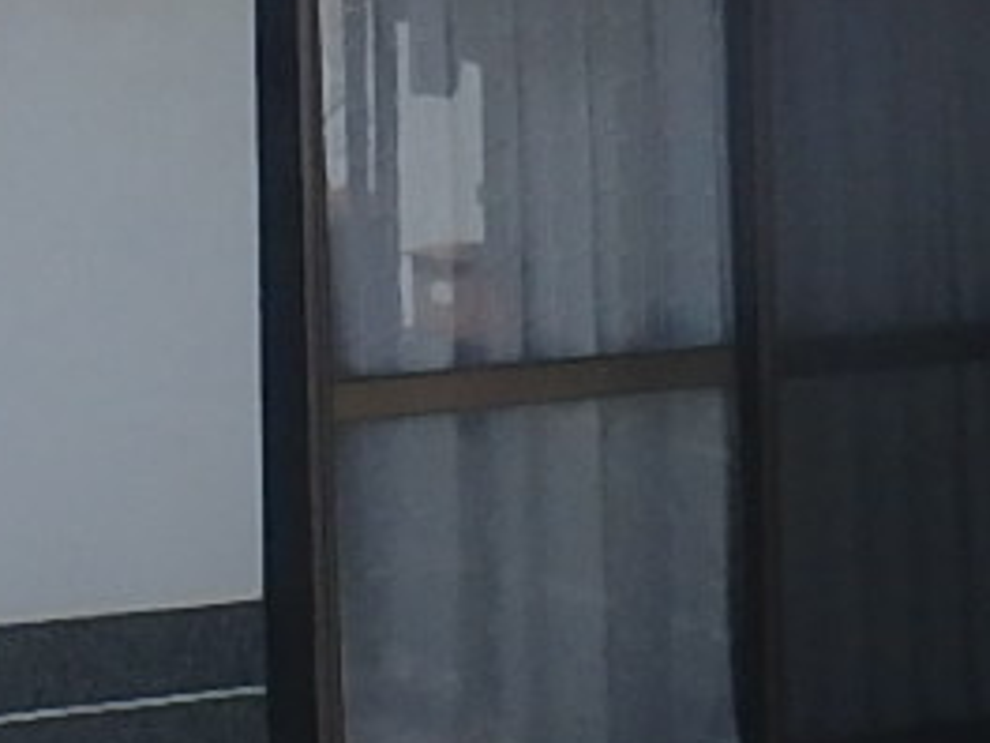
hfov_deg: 12.6
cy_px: 285
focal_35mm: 153
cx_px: 1148
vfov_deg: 9.7
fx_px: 4376
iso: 125
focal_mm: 3.7
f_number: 3.5
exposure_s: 1/800
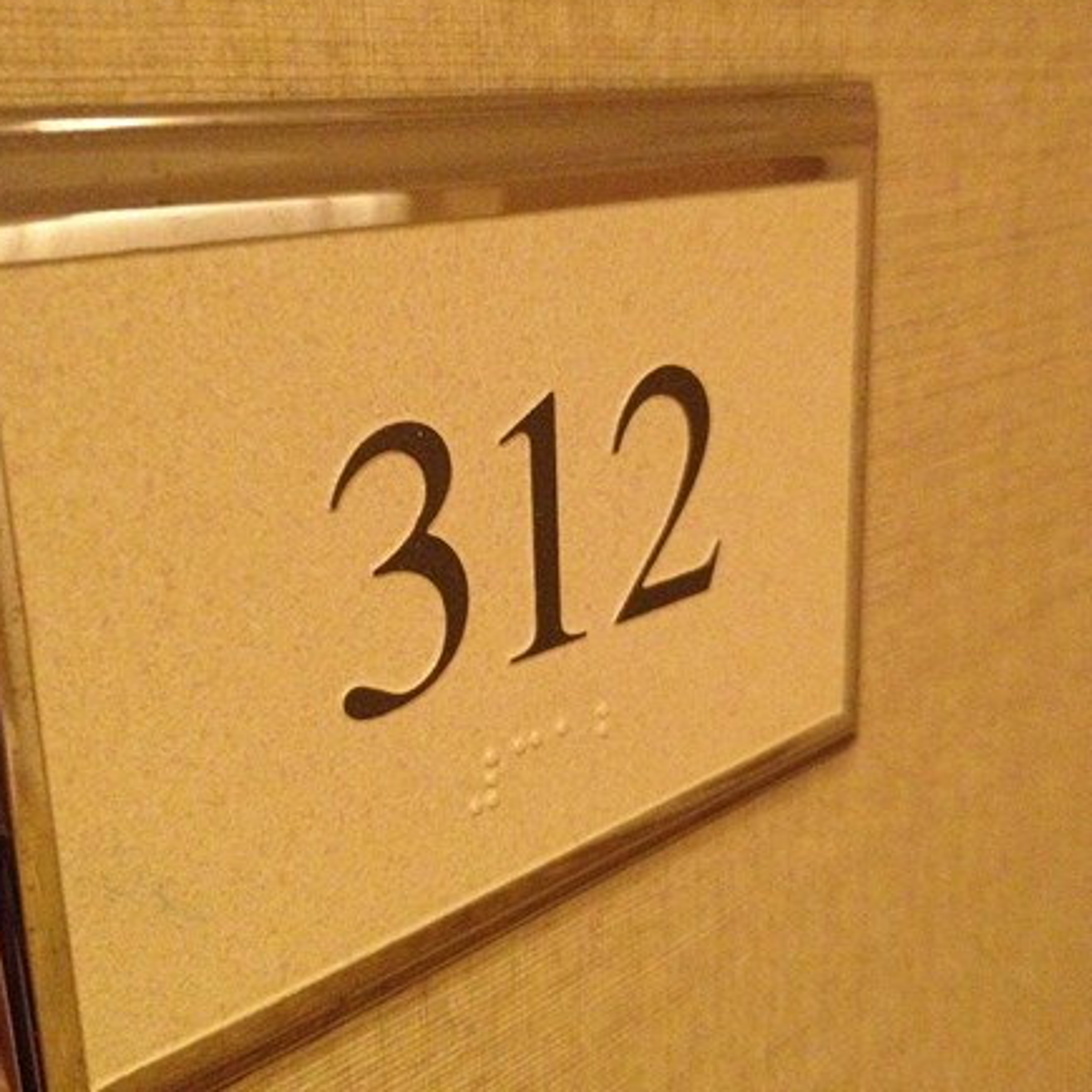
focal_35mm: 42
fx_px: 1499
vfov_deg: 40.0
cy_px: 506
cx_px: 541
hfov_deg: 40.0
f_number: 2.4
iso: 800
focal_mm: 4.28
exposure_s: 1/15
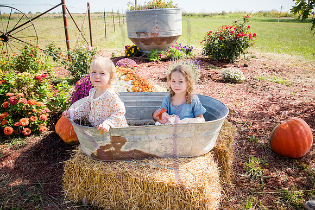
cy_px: 105
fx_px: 254
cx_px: 158
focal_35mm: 29
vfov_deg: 45.0
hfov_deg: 63.6
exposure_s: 1/500
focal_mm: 29
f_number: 8
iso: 400
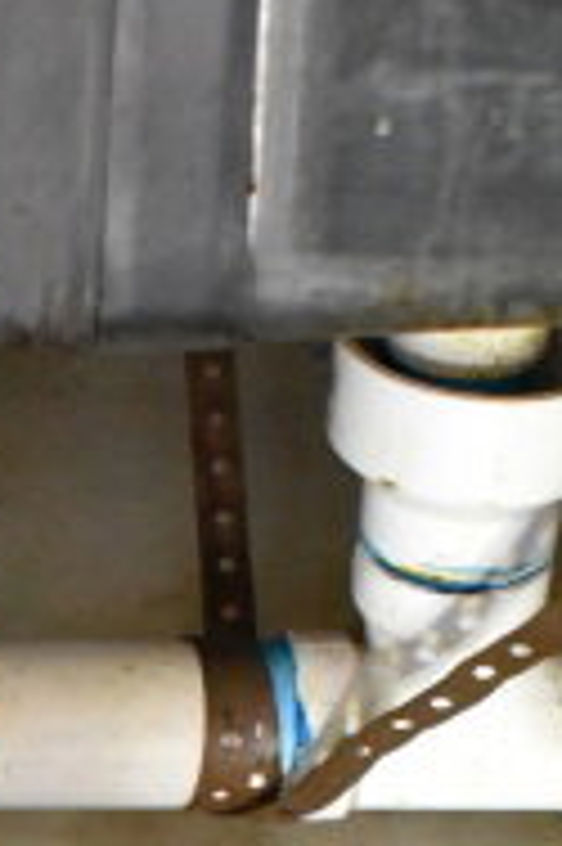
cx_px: -207
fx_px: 3777
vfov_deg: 12.2
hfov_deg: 8.4
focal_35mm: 161
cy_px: 1213
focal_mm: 22
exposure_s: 1/50
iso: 6400
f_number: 3.8
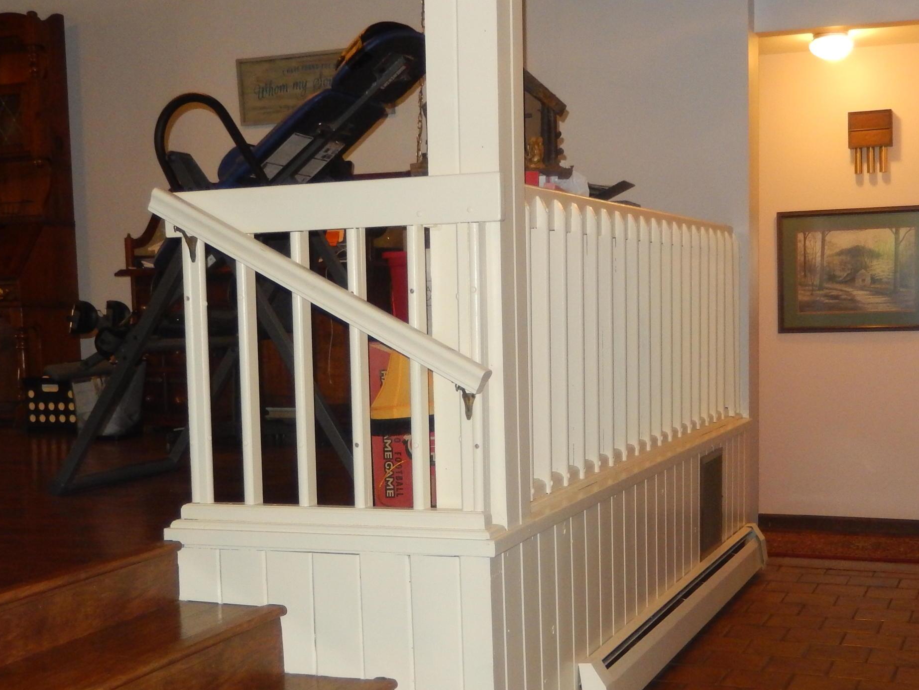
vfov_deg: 27.9
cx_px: 488
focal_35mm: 52
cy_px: 448
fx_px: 1381
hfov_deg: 36.8
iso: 400
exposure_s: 1/30
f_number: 3.8
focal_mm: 5.7
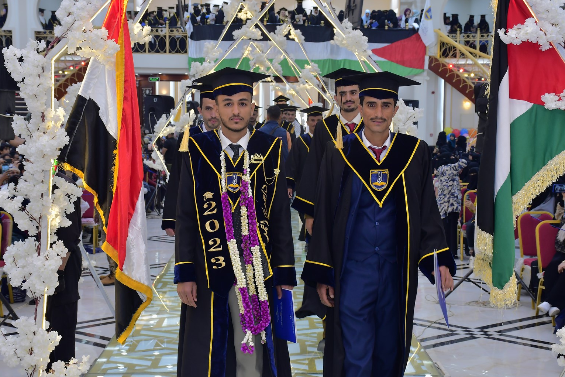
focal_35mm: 70
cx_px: 274
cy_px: 183
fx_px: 1099
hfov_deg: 28.8
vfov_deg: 19.5
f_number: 5
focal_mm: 45
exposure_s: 1/60
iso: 640
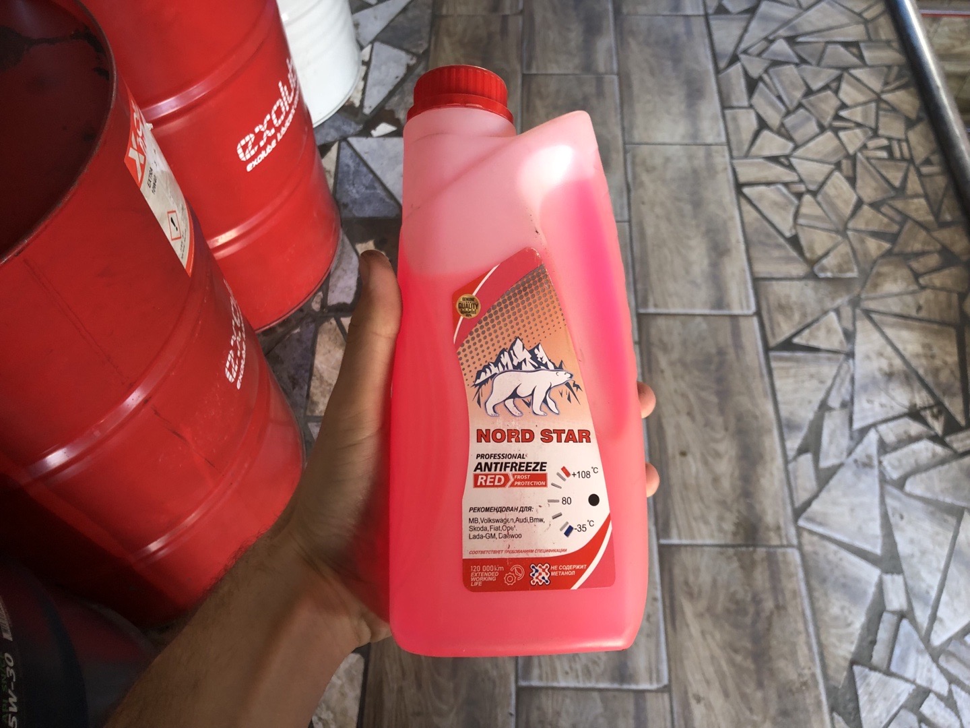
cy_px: 364
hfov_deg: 63.4
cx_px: 485
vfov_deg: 49.7
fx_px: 785
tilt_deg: -57.0
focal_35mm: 28
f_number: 1.8
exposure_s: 1/24
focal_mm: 4
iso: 40
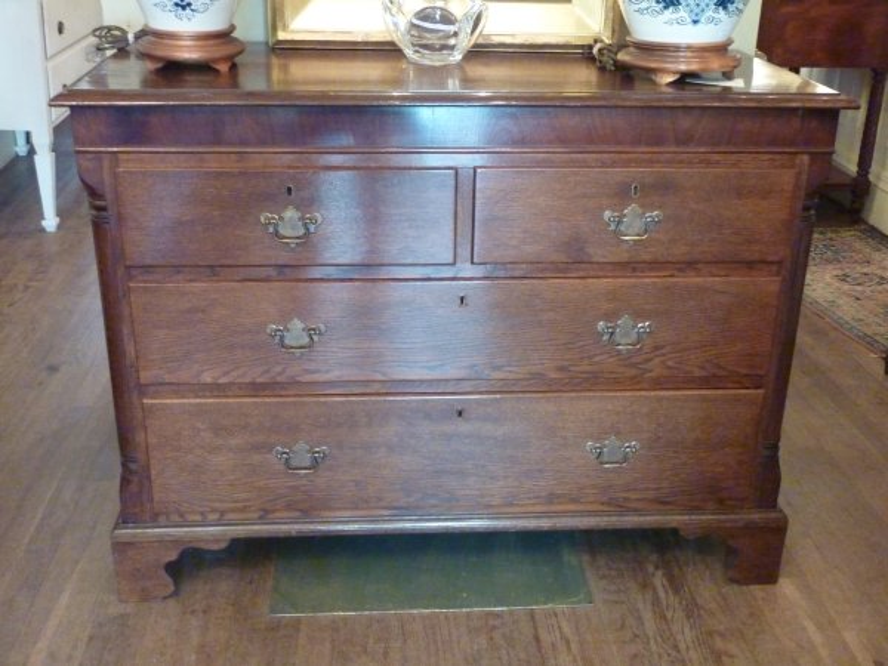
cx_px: 444
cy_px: 333
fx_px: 1026
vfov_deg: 36.0
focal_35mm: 40
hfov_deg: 46.8
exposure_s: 1/13
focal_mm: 6.5
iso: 800
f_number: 3.6
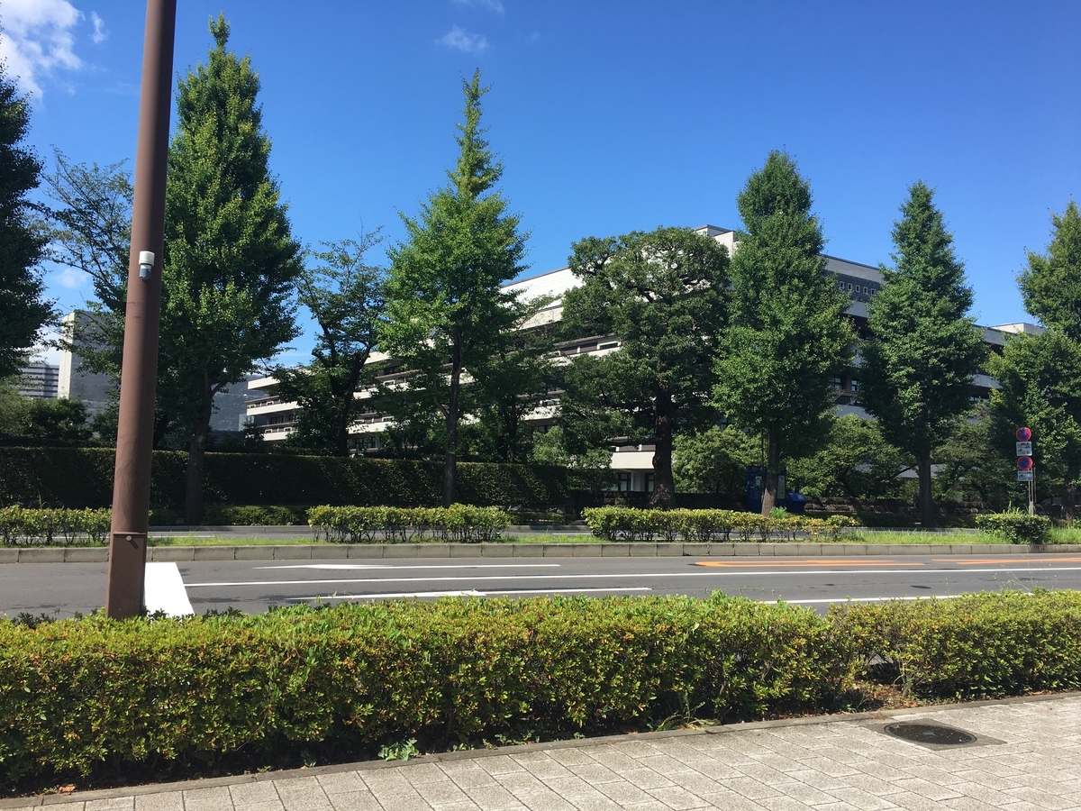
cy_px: 406
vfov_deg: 48.2
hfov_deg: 61.7
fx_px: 906
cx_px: 540
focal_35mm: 29
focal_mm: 4.15
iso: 25
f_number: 2.2
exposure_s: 1/1115
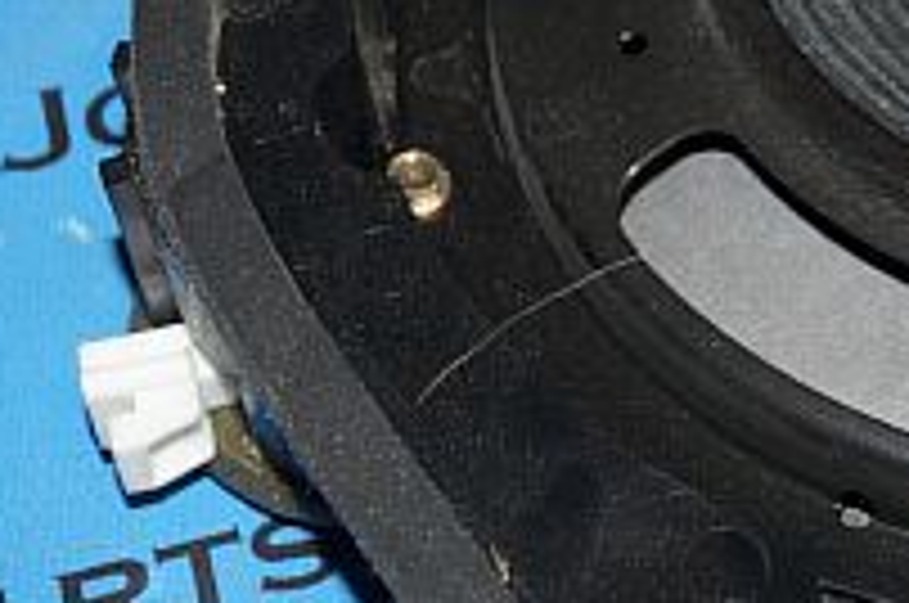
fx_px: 3302
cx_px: 904
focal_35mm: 131
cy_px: 146
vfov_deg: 10.4
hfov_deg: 15.4
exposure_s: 1/60
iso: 320
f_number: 4
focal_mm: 22
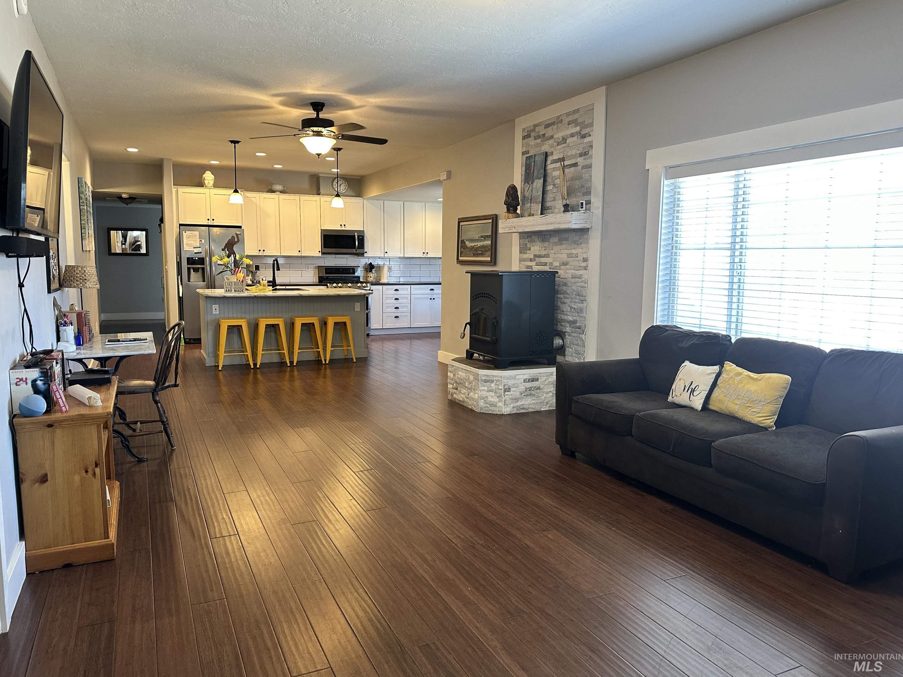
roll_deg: -0.5
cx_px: 435
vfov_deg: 54.9
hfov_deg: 69.4
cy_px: 336
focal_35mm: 25
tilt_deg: -6.4
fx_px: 652
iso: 160
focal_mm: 6.86
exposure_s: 1/60
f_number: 1.78
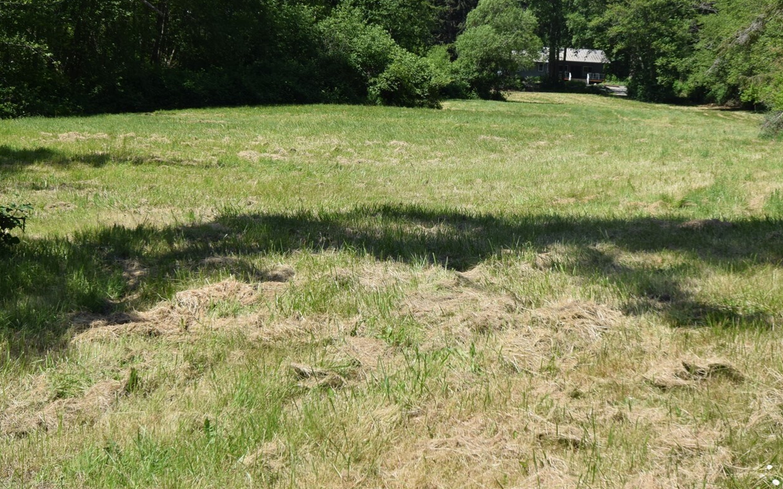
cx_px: 409
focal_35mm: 50
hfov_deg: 40.3
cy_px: 201
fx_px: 1067
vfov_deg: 25.8
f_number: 8
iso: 200
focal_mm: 24
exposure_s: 1/400
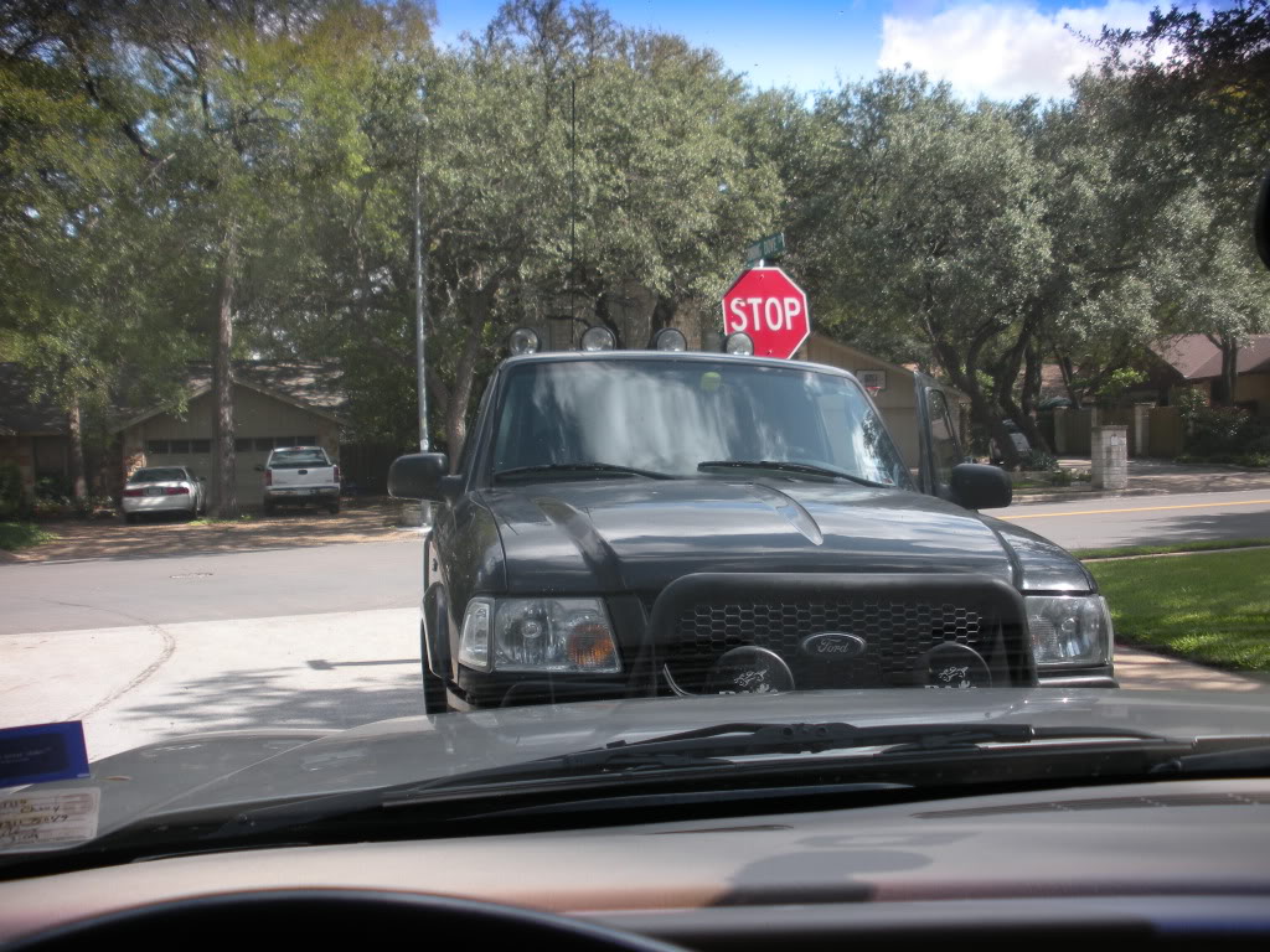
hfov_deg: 52.6
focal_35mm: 35
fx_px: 1284
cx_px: 635
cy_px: 476
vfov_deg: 40.7
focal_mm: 6.3
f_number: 3.5
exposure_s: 1/198
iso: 64
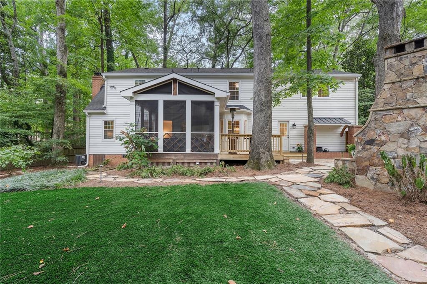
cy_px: 142
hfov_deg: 96.8
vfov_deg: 73.7
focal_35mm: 16
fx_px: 190
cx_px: 214
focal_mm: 16
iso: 640
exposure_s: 1/200
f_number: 7.1
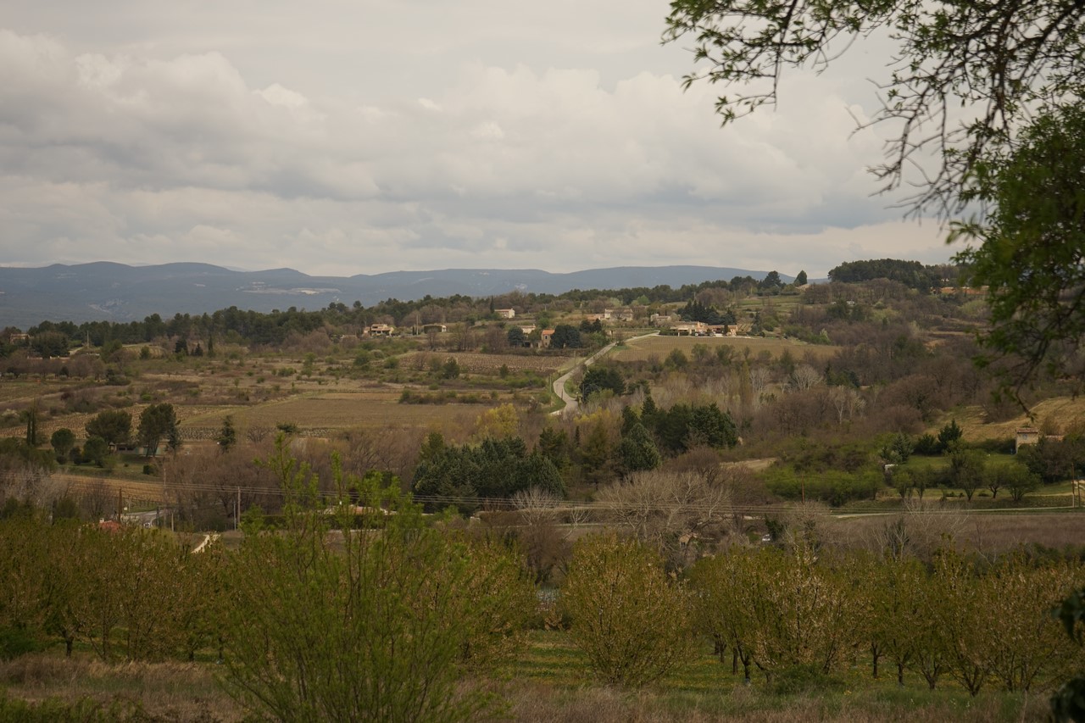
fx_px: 2109
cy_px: 362
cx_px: 542
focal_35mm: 70
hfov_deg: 28.8
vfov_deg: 19.5
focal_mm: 70
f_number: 5.6
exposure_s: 1/800
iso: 100
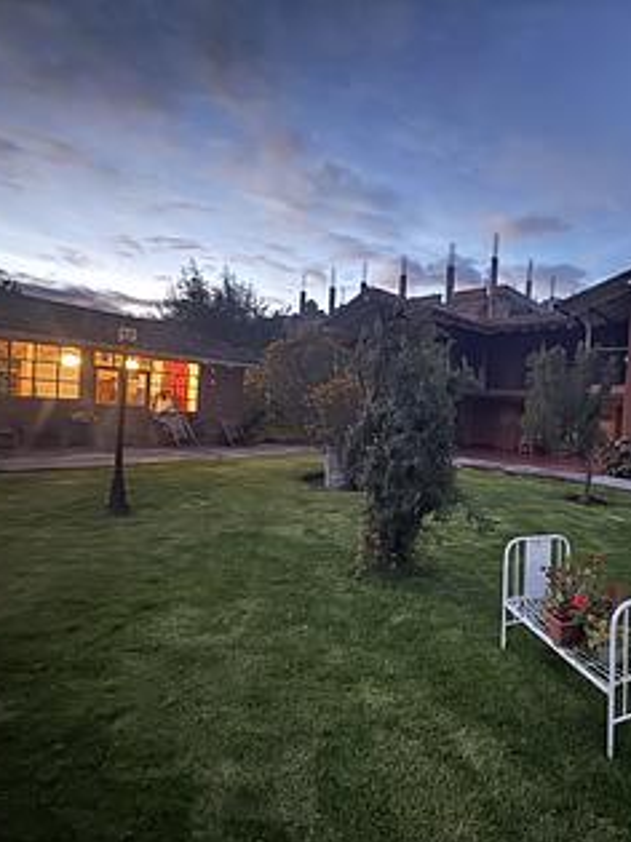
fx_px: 462
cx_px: 451
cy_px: 425
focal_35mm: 19
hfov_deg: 65.6
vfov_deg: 84.7
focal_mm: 2.22
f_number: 2.2
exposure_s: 1/7
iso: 2500
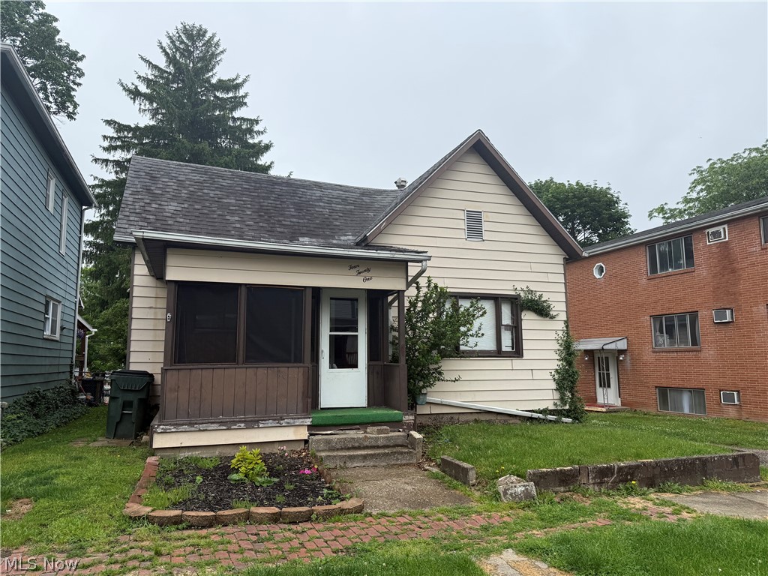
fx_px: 532
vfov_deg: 56.8
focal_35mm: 24
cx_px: 384
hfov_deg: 71.6
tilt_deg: +7.8
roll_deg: +0.6
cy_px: 288
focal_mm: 6.76
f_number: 1.78
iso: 80
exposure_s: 1/3279
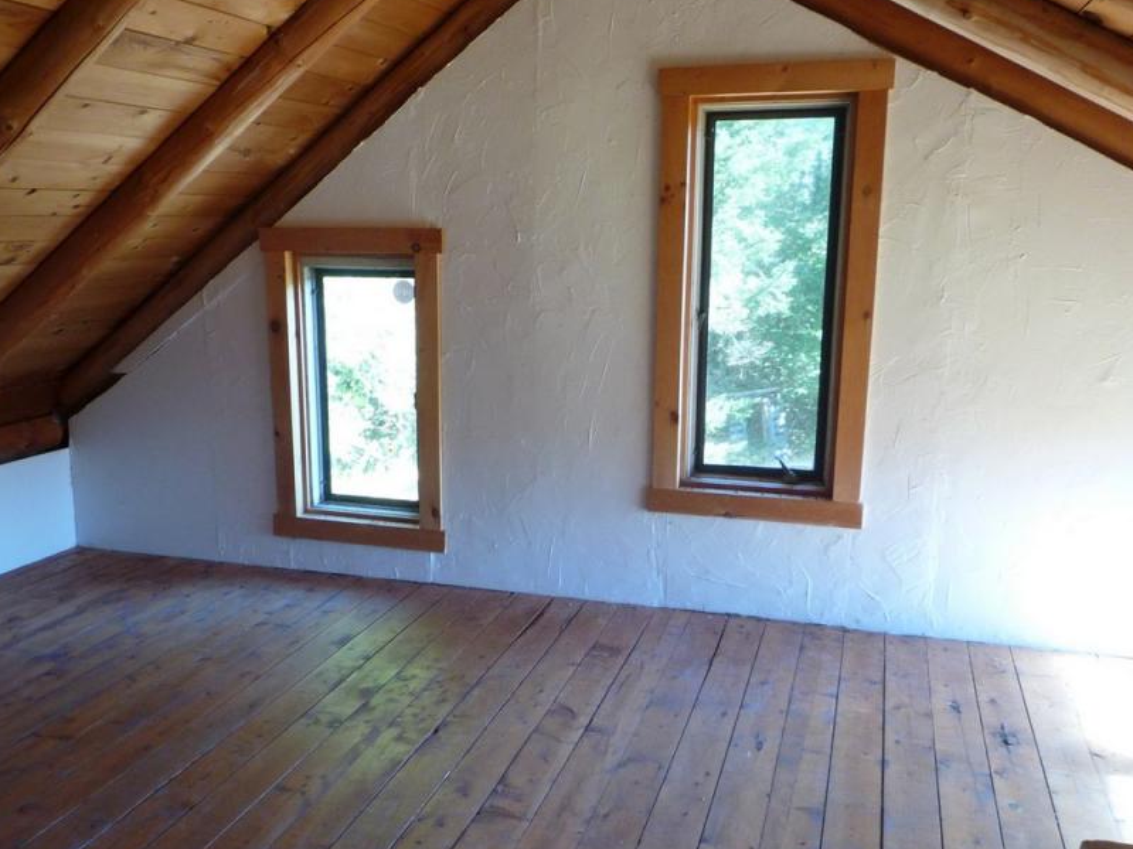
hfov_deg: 56.7
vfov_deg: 44.1
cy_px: 477
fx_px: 1047
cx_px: 510
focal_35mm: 32
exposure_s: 1/30
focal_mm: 4.4
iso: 125
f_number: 2.8
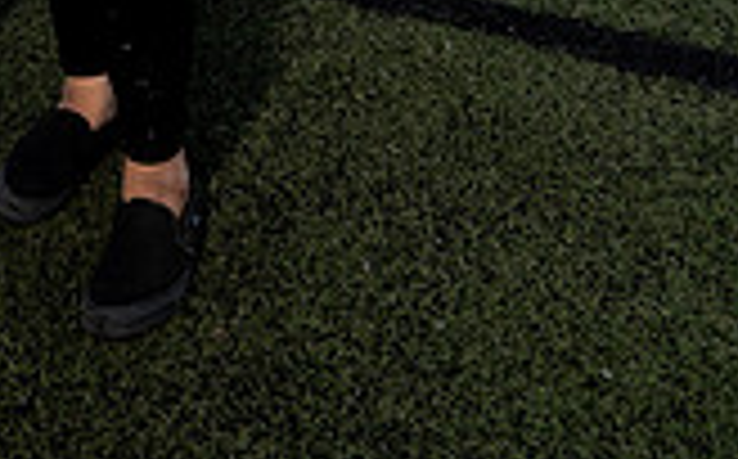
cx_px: 158
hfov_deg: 28.8
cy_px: -544
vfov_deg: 14.3
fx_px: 1406
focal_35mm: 70
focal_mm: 25
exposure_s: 1/250
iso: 320
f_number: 7.1
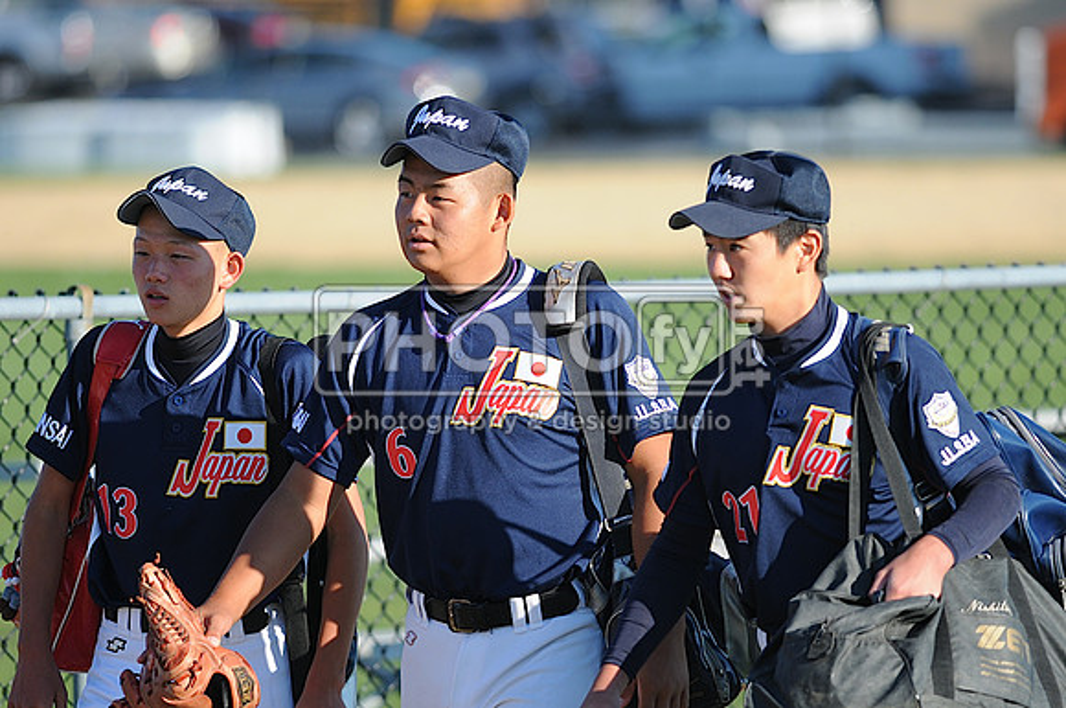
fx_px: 13306
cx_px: 533
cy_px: 354
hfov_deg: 4.6
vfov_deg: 3.0
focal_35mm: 450
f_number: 4
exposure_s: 1/800
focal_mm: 300
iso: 200
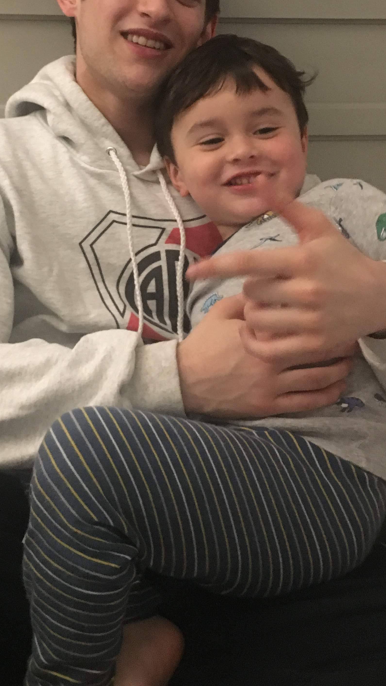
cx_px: 150
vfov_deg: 44.6
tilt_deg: -9.0
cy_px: 213
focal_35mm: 45
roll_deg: -1.1
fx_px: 819
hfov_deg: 26.5
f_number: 2.2
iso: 500
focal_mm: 4.15
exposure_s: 1/15
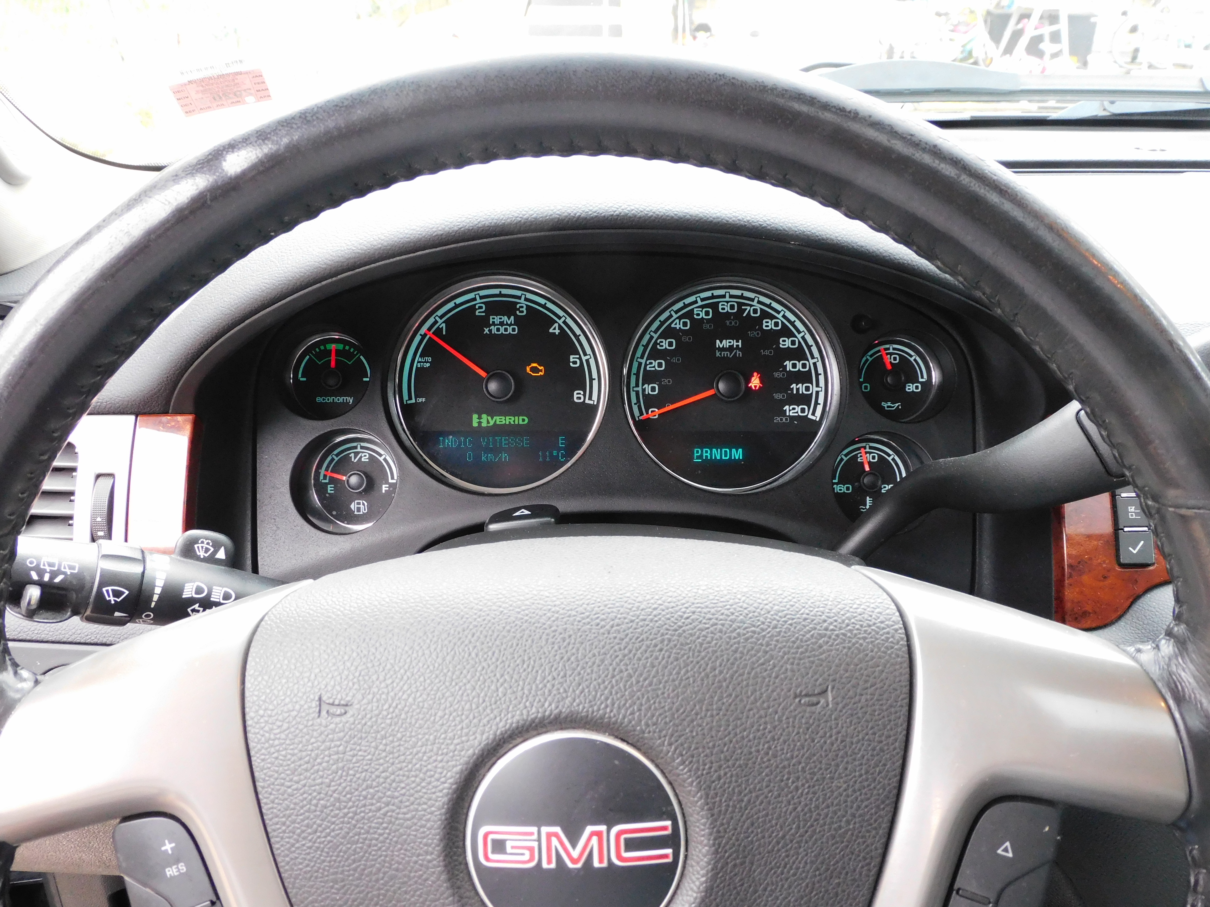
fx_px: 1049
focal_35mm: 30
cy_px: 454
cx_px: 605
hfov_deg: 60.0
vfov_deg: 46.8
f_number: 3.5
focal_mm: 5.4
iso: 400
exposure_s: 1/60
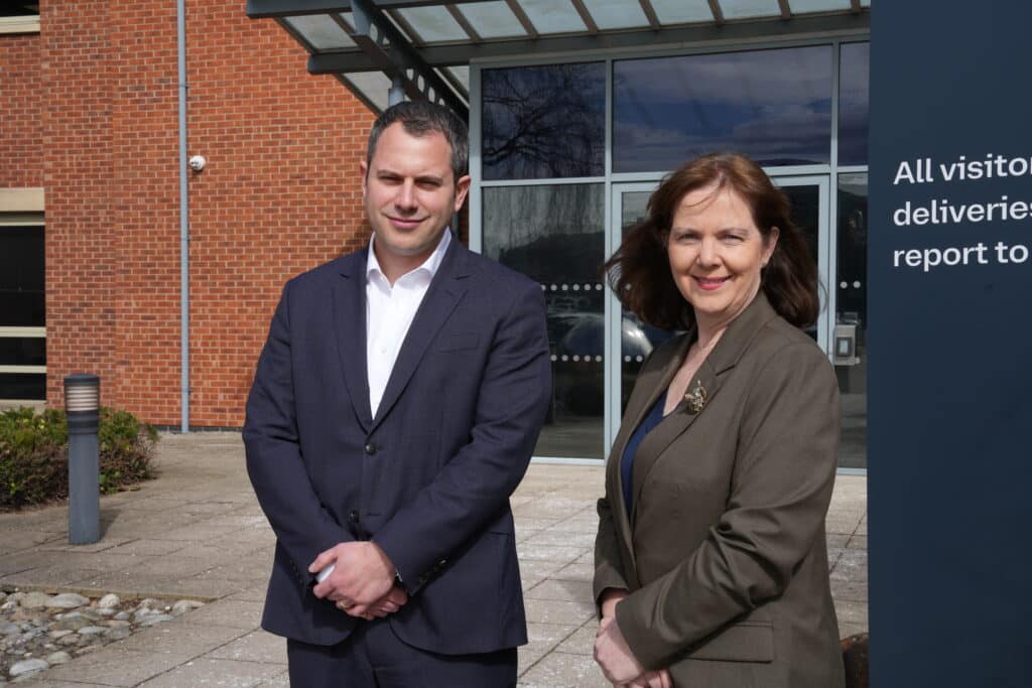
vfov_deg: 28.1
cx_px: 516
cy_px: 344
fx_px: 1376
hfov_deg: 41.1
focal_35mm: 48
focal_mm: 48
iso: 100
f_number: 18
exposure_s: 1/60
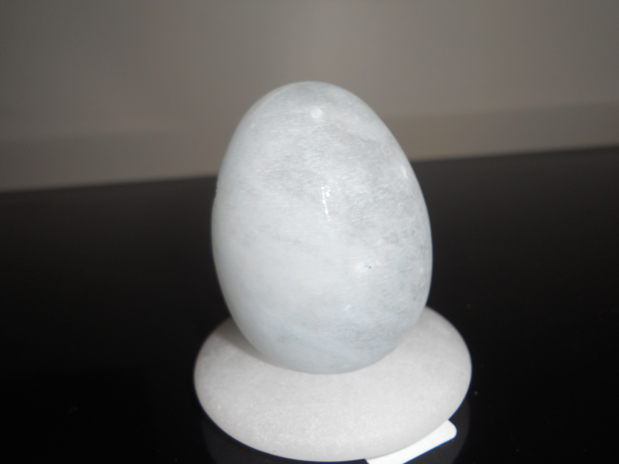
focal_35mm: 32
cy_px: 232
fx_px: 572
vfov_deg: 44.2
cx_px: 310
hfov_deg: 56.8
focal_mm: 5.8
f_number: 8.8
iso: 80
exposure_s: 1/25
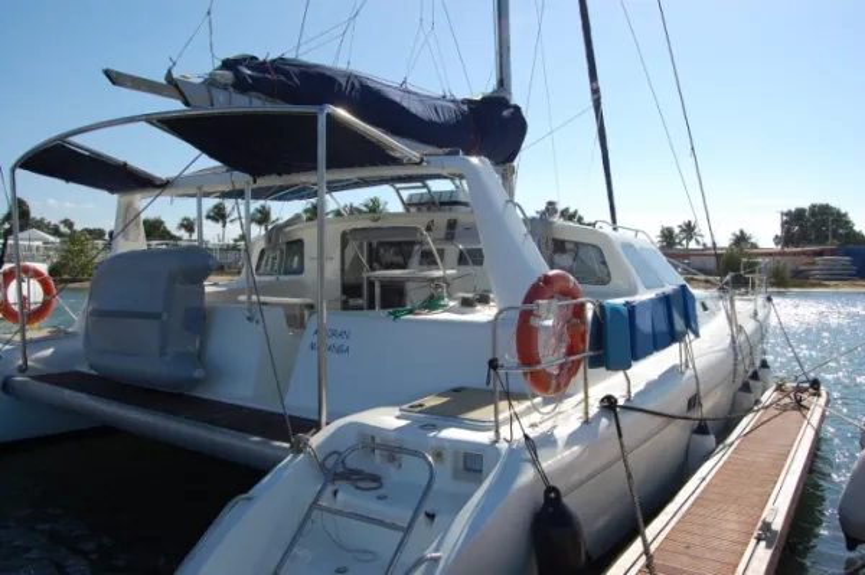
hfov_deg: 67.4
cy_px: 288
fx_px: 648
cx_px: 432
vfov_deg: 47.9
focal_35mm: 27
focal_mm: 18
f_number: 10
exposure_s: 1/400
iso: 200
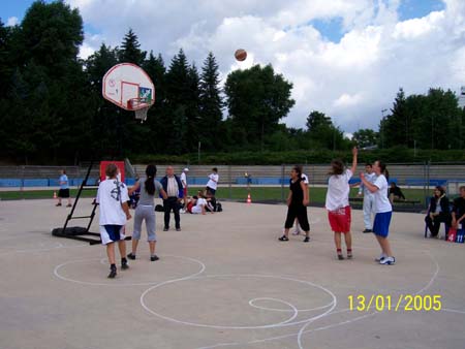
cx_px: 232
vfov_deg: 41.8
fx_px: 457
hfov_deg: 53.9
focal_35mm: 34
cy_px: 174
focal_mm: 5.6
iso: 80
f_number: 5.1
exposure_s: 1/536
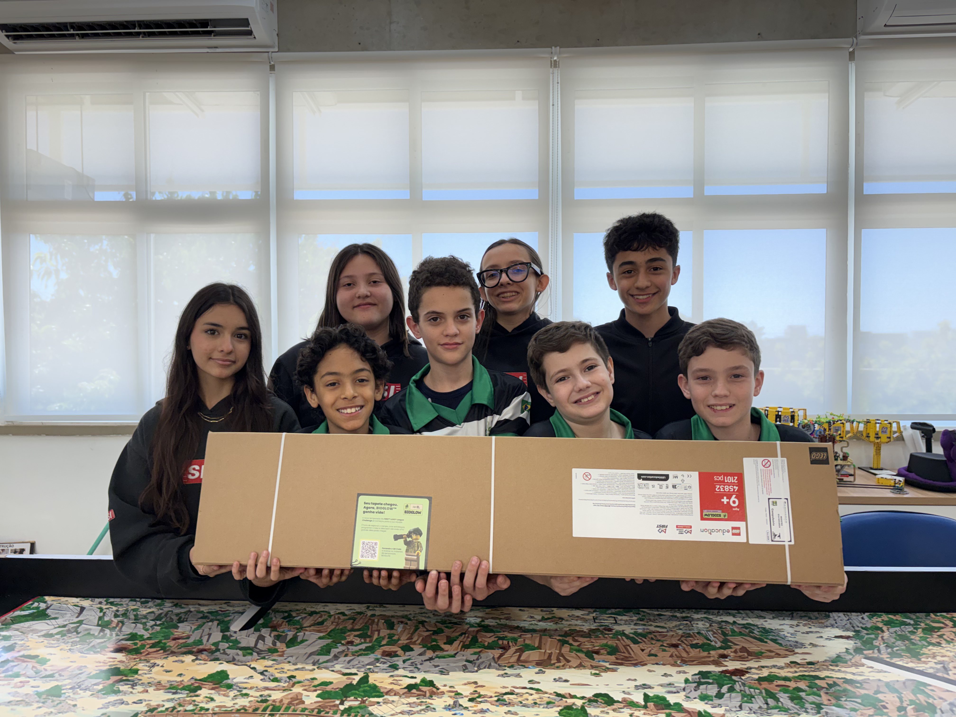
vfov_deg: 53.1
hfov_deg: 67.3
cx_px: 478
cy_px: 358
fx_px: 718
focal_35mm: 26
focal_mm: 5.96
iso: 100
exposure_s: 1/222
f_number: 1.6
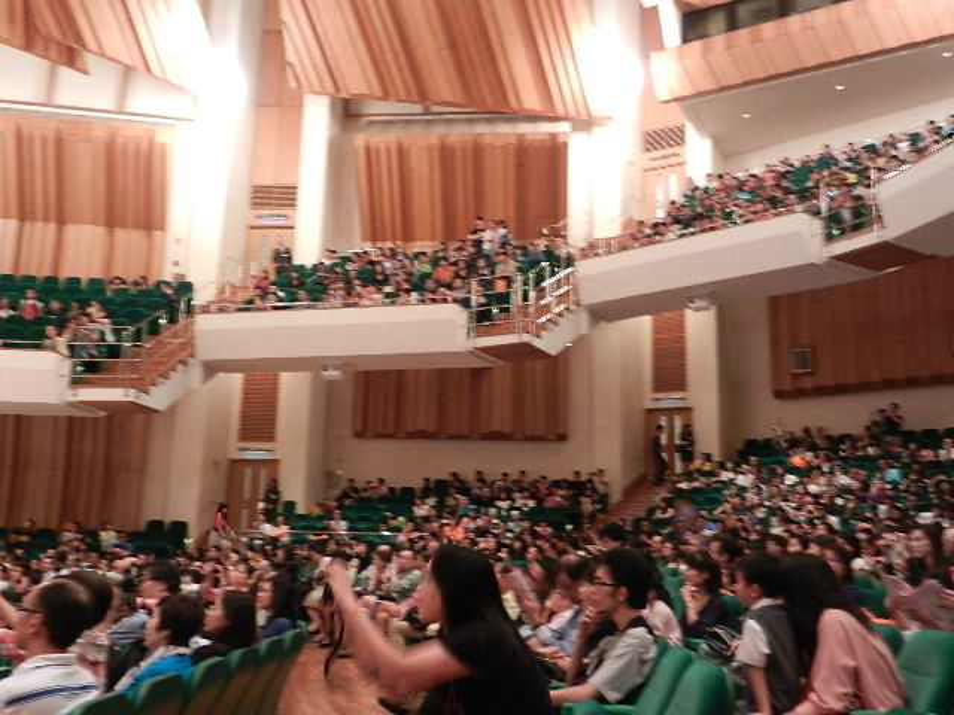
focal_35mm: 33
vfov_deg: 42.9
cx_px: 477
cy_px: 358
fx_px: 909
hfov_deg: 55.4
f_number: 3.8
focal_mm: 5.9
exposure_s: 1/6
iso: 400
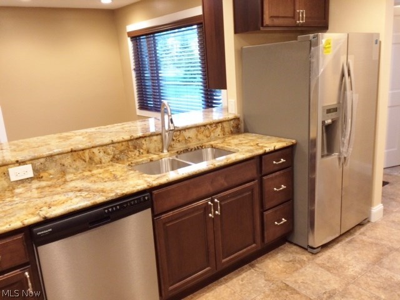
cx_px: 200
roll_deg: +2.8
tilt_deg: -14.2
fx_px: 335
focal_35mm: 29
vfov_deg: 48.2
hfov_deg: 61.7
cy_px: 150
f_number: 2.2
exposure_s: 1/30
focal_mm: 4.15
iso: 125
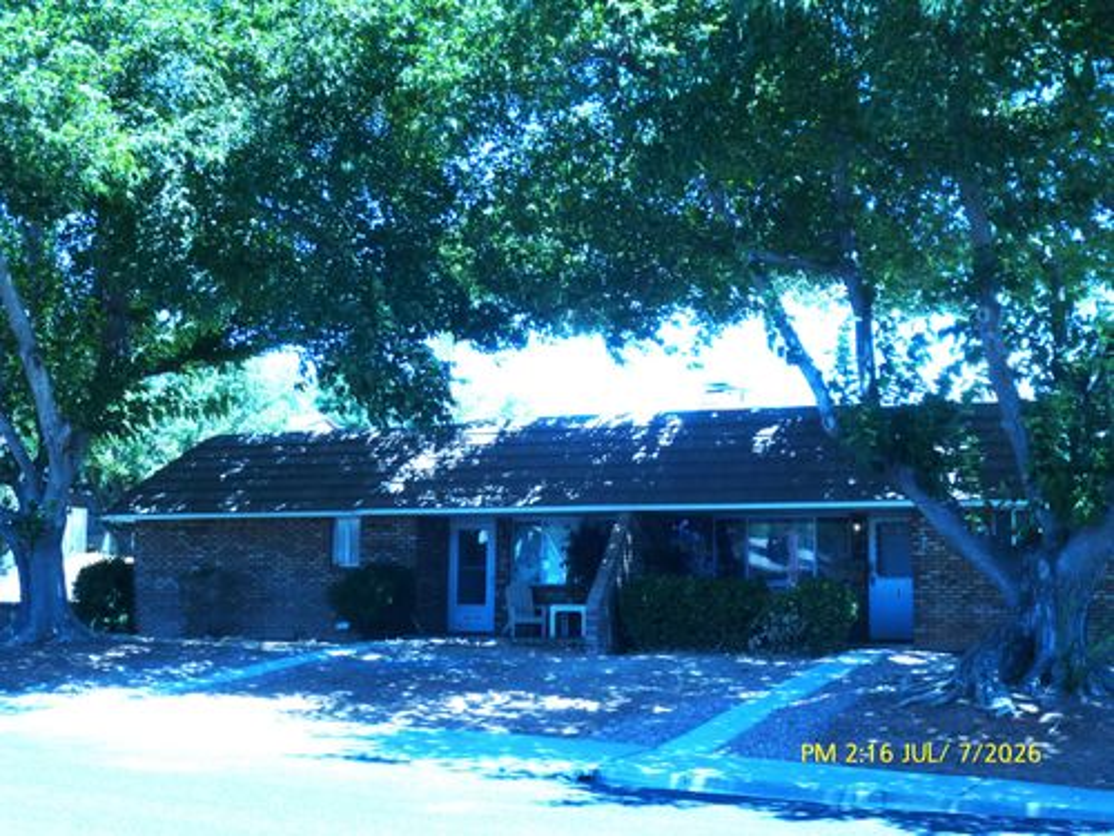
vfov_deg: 30.3
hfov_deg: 39.7
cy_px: 418
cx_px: 557
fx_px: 1545
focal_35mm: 48
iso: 100
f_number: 4
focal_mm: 8.6
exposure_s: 1/320
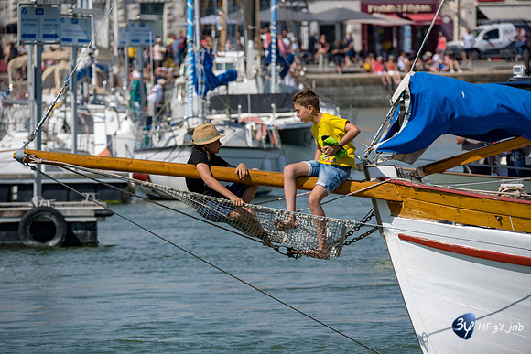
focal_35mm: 420
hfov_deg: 4.9
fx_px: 6196
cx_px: 266
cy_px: 177
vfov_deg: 3.3
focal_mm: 420
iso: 400
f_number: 11
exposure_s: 1/800
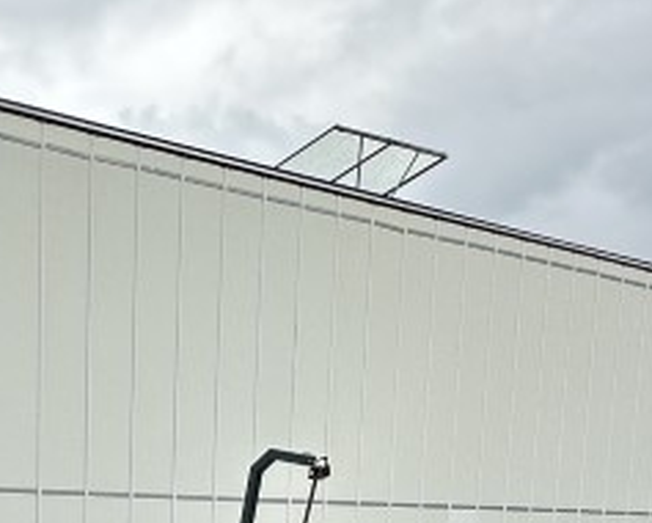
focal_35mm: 59
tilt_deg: -8.0
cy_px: 743
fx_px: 1139
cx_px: -25
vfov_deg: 22.2
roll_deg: -0.2
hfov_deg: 29.5
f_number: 2.2
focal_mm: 2.22
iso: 40
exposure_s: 1/384
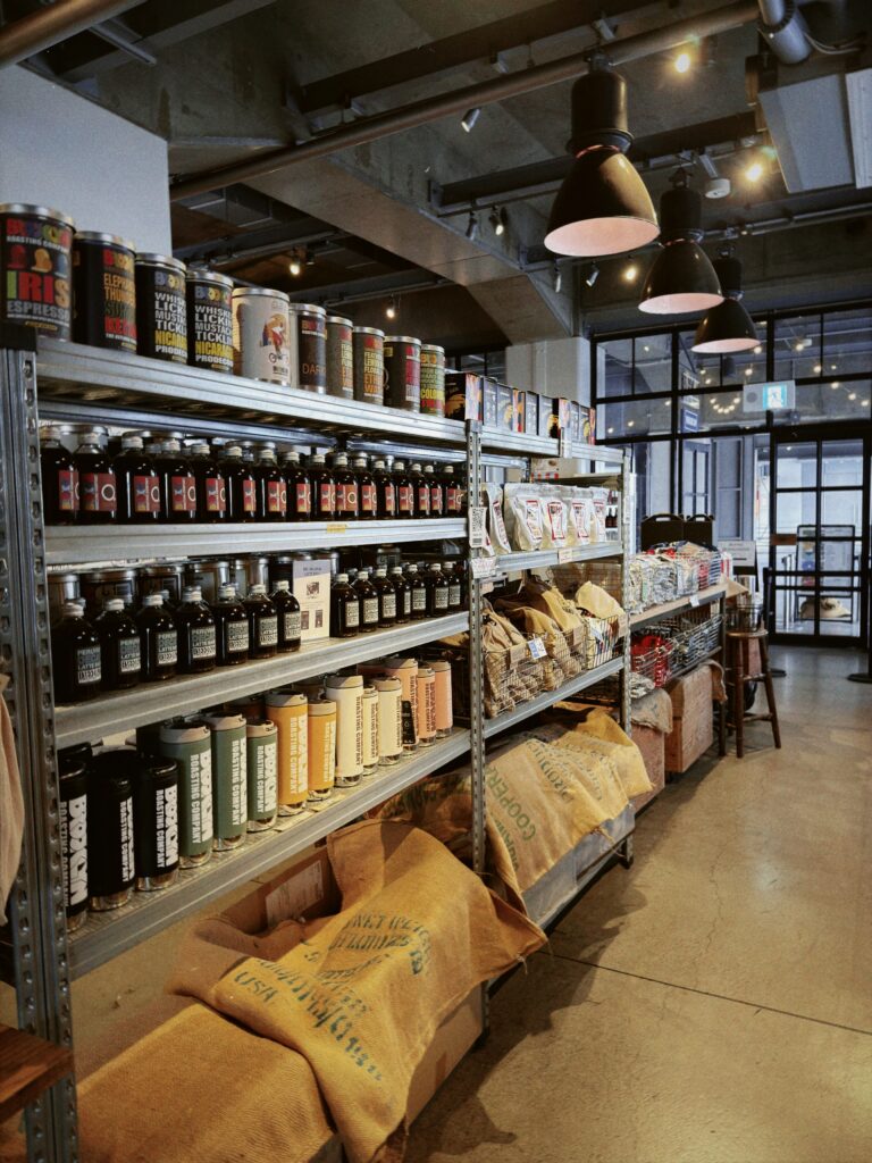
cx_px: 436
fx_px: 806
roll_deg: +1.5
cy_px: 582
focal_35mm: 24
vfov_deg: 71.6
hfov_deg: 56.8
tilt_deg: -4.5
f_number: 1.78
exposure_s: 1/60
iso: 250
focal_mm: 6.76
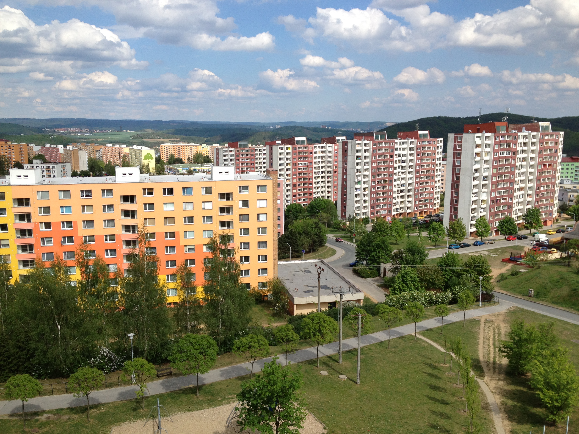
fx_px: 585
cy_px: 217
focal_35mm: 35
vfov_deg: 40.7
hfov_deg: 52.6
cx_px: 290
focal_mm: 4.28
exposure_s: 1/1842
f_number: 2.4
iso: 64
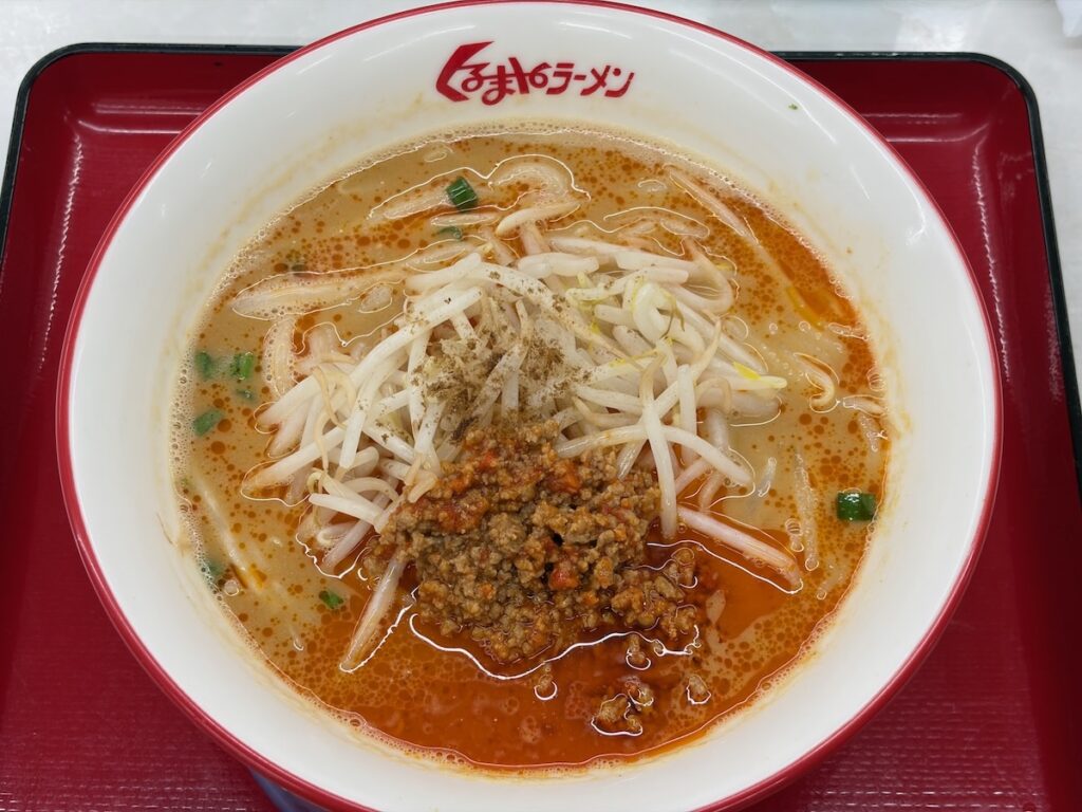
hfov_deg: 36.8
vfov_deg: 28.0
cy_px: 406
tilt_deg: -63.5
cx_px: 541
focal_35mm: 52
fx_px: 1625
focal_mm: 5.96
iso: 40
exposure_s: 1/100
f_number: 1.6
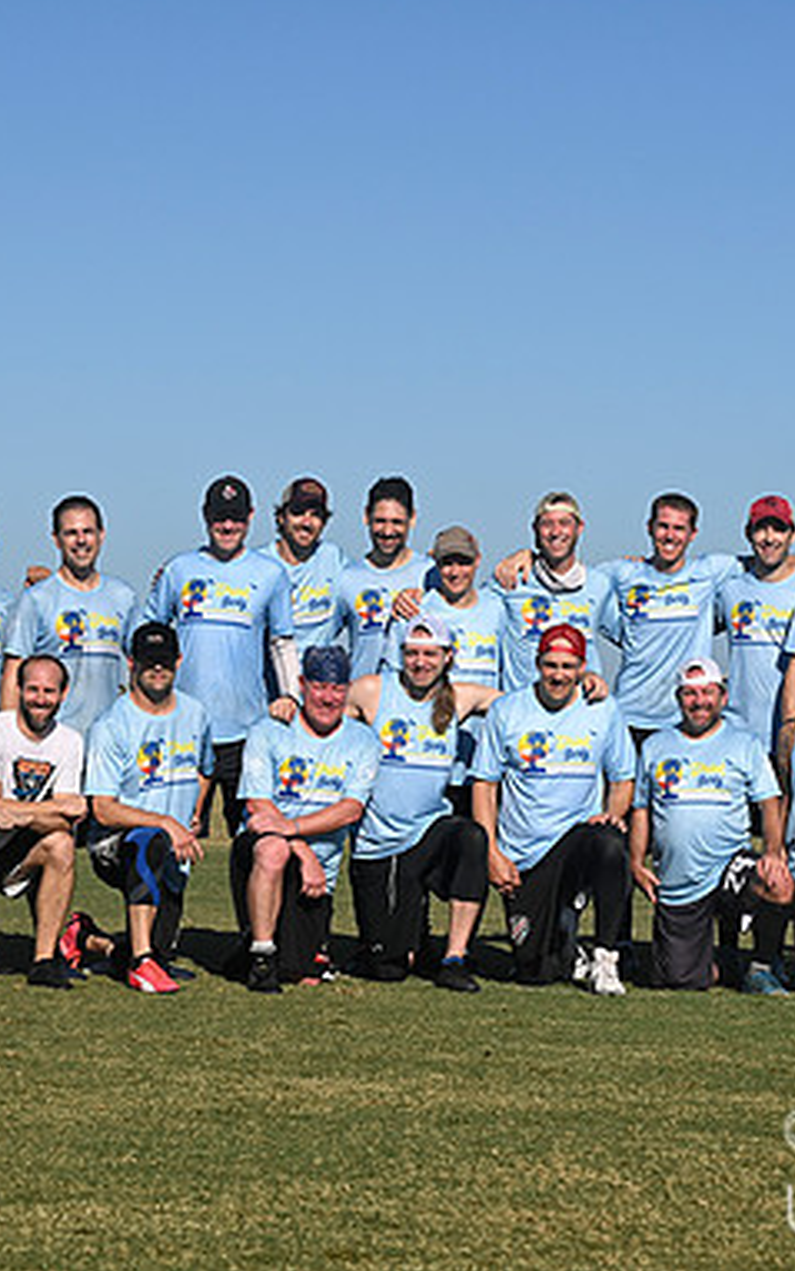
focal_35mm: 133
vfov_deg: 15.7
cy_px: 631
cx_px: 572
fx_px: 4607
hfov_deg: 9.8
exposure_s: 1/1000
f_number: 7.1
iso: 160
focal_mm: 86
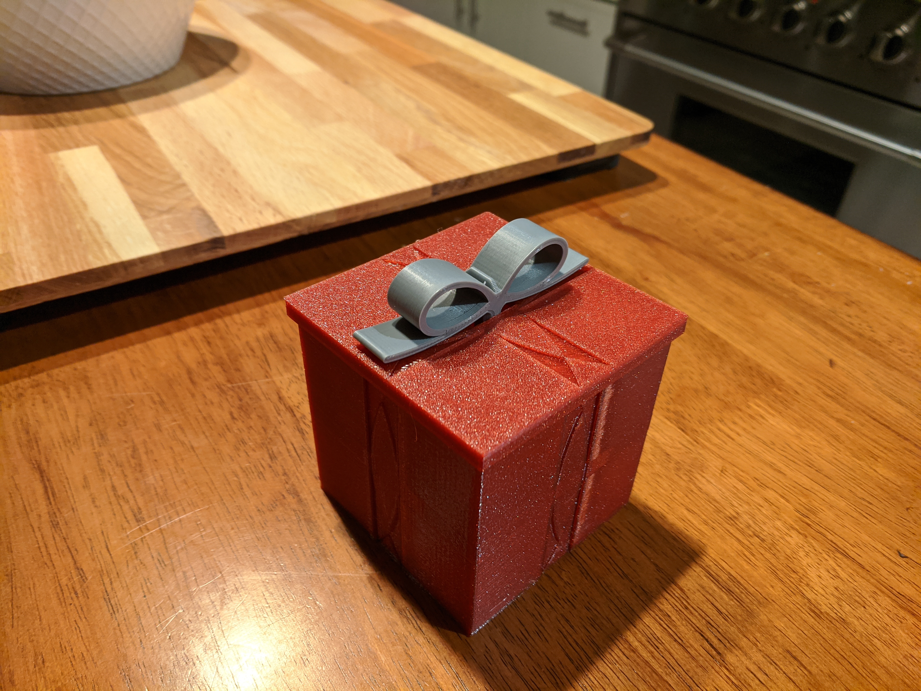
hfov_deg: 67.3
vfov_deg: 53.1
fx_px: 692
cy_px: 346
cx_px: 460
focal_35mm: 26
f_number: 2
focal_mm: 4.67
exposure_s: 1/60
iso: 383
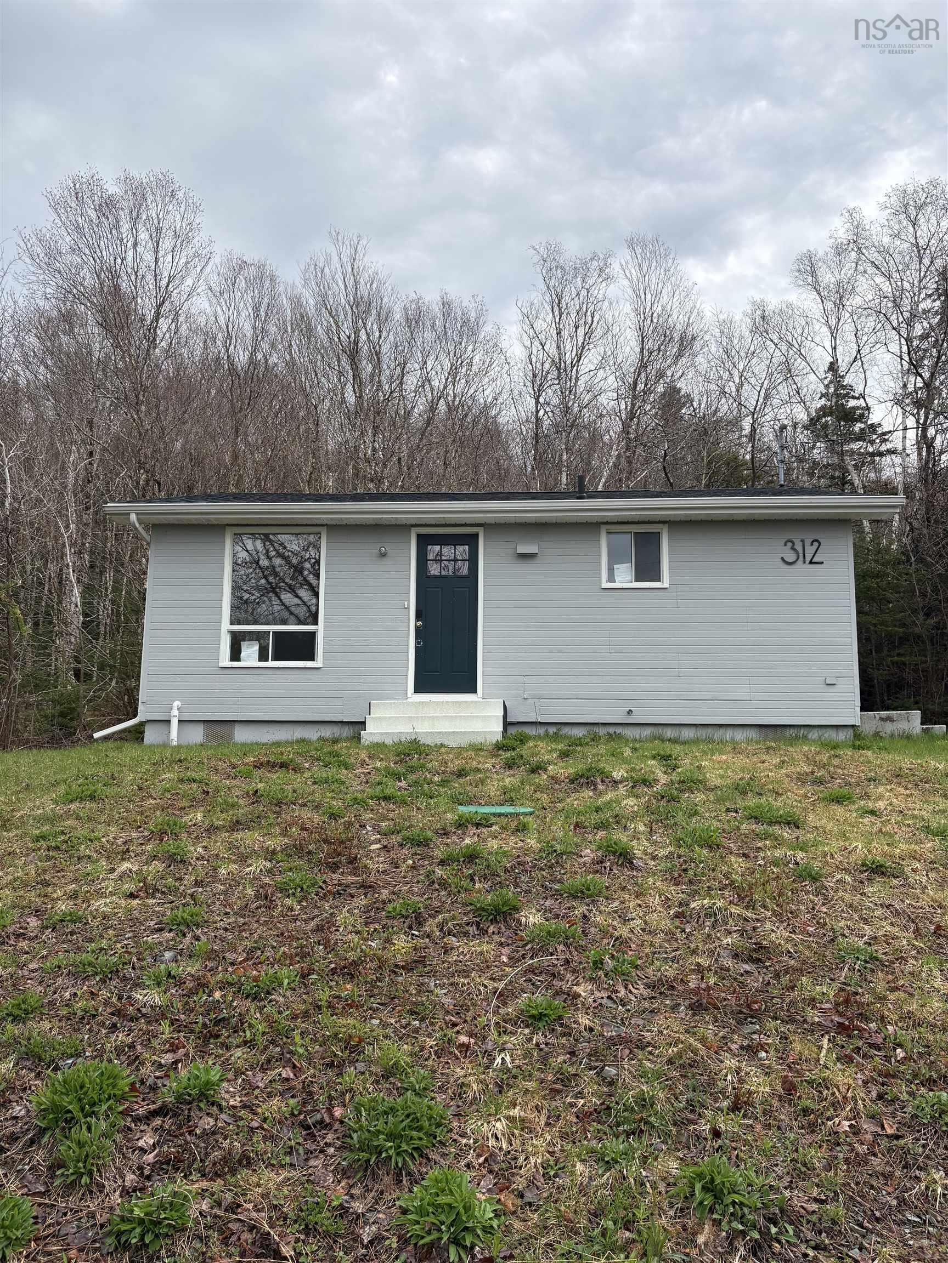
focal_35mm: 26
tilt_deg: +9.1
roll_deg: -0.6
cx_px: 474
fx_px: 949
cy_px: 632
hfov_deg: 53.1
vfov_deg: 67.3
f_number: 1.6
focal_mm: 5.96
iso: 50
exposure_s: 1/2208
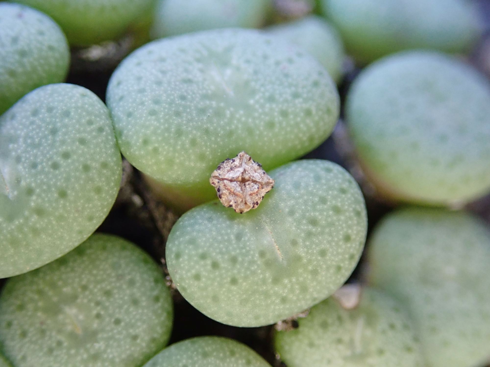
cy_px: 184
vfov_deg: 27.5
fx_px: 750
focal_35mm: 53
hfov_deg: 36.2
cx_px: 245
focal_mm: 9.61
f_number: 3.4
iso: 800
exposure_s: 1/100
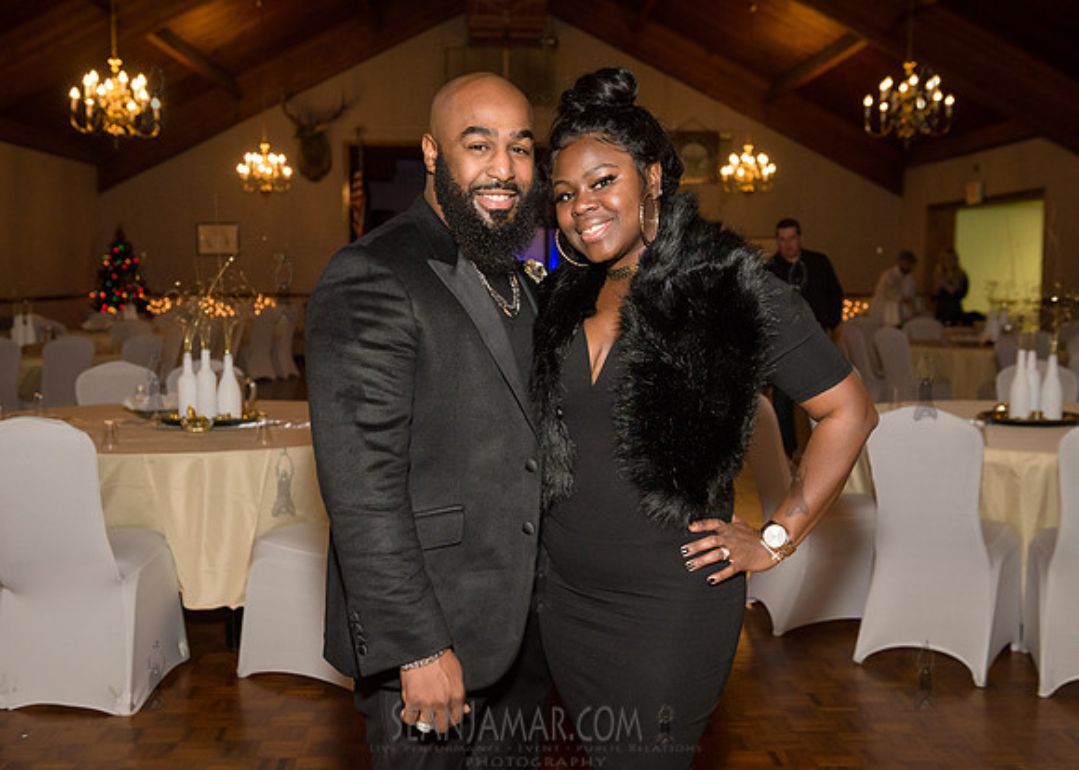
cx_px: 547
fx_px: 1219
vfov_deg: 35.1
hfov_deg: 47.7
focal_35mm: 40
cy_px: 385
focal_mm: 38
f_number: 4
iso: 1600
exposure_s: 1/320
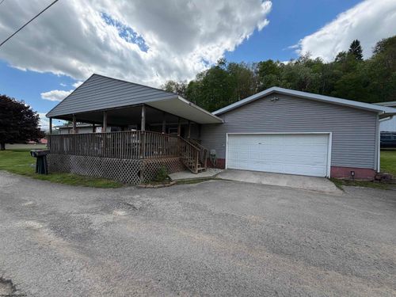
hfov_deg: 102.1
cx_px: 198
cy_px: 148
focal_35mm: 14
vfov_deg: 85.7
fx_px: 160
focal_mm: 2.22
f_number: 2.2
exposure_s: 1/770
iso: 32
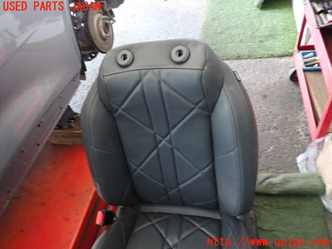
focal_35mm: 25
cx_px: 166
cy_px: 124
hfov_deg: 69.4
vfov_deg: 54.9
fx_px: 240
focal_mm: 4.5
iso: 400
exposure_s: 1/30
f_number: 2
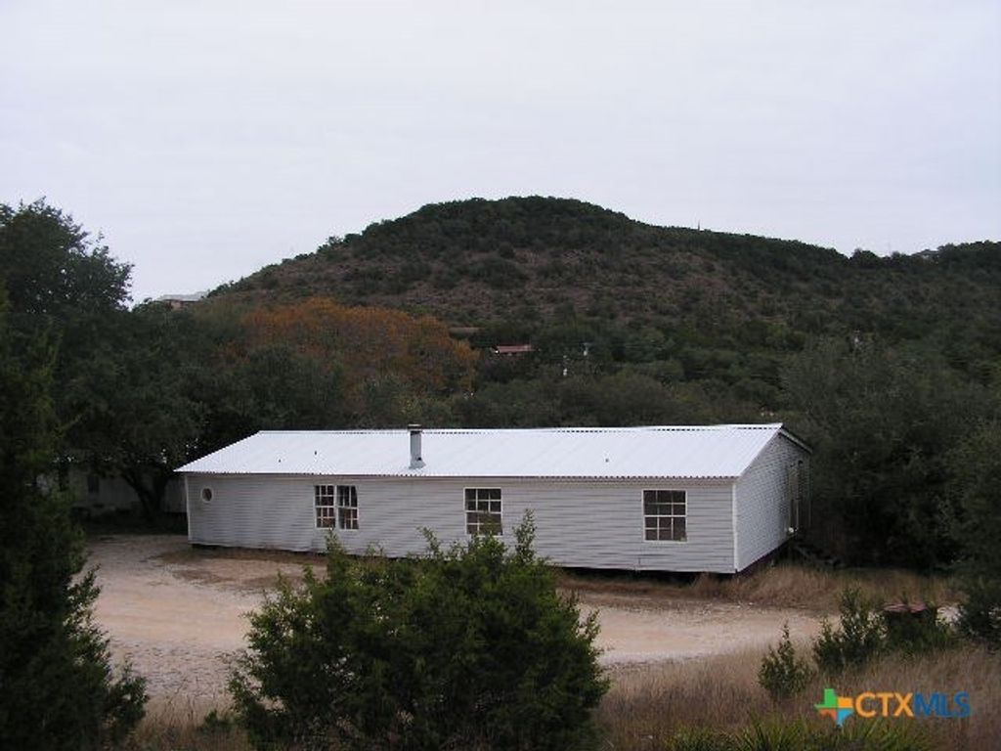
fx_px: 1041
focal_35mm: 36
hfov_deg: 51.4
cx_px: 500
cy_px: 376
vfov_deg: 39.7
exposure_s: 1/100
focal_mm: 6
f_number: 3.2
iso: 50
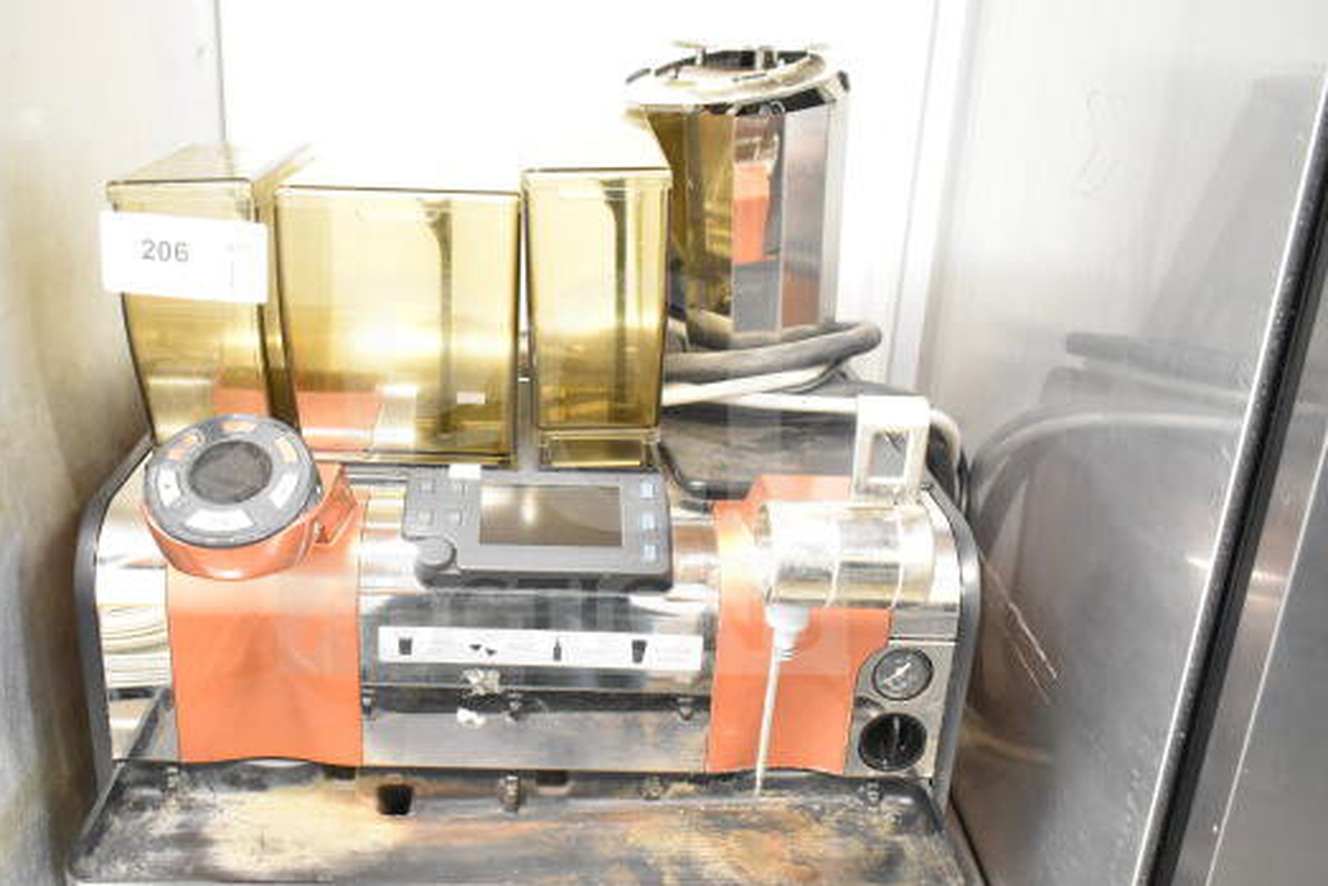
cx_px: 561
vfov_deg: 37.9
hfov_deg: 54.2
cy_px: 473
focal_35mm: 35
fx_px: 1291
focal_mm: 20
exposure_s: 1/30
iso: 3600
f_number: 3.8
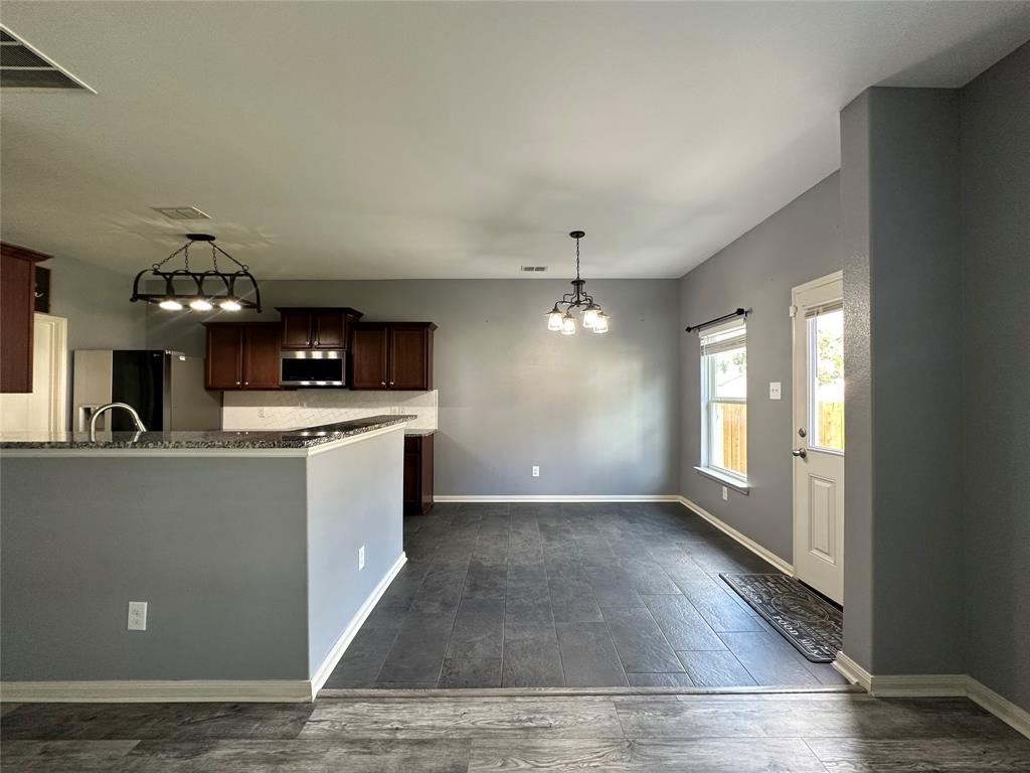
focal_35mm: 14
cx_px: 515
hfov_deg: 102.1
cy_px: 386
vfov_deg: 85.7
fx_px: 417
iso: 160
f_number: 2.2
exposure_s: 1/60
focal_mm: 2.22
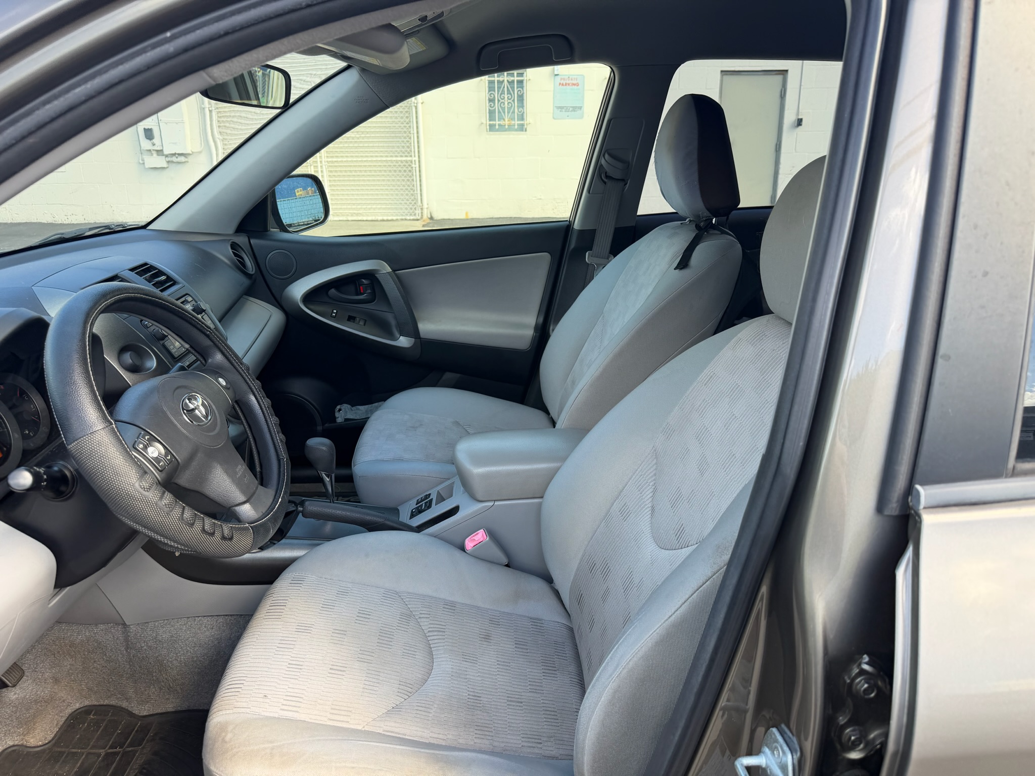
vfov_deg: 56.8
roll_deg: +0.7
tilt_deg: -17.2
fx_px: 718
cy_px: 388
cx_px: 518
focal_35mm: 24
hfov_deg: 71.6
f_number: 1.78
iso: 80
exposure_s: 1/428
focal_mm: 6.76
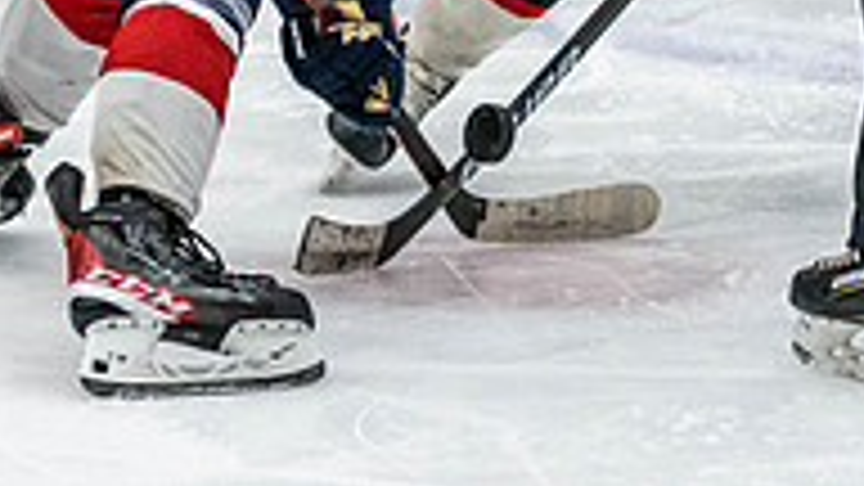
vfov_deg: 3.1
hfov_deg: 5.6
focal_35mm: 385
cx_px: 322
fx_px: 8820
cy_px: -324
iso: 2200
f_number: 2.8
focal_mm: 86
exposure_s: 1/640
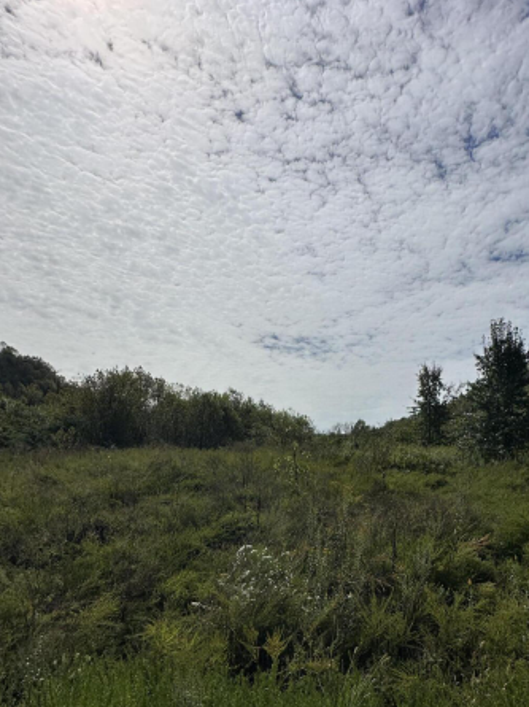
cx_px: 345
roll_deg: -2.1
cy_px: 476
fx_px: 429
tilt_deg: -5.4
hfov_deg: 62.1
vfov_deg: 76.3
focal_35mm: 21
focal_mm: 2.22
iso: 50
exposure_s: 1/7813
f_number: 2.2
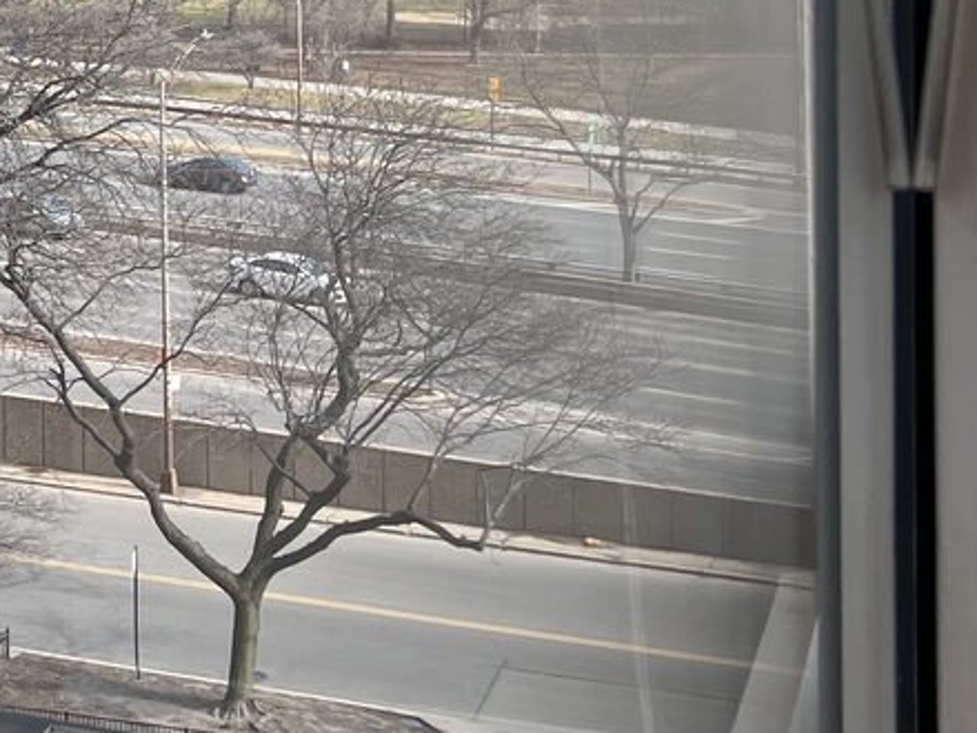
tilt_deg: -2.5
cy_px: -144
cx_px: -131
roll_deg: +1.0
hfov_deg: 21.7
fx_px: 2399
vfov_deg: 16.6
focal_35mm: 85
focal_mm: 5.7
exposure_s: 1/1196
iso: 50
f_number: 1.5
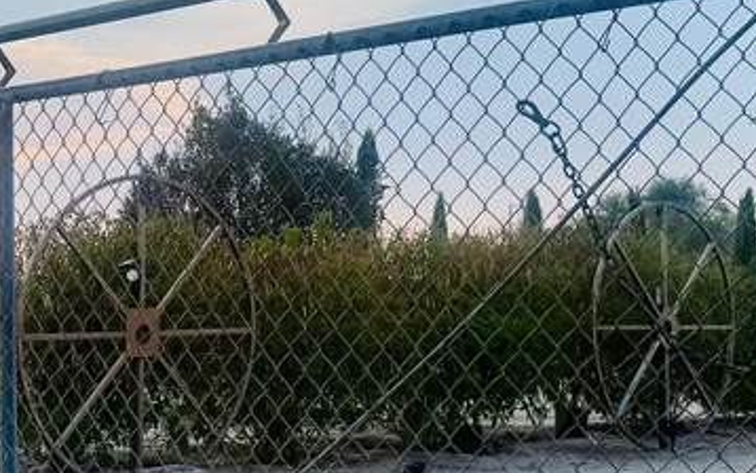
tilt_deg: -3.7
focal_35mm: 91
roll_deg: -1.1
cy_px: 397
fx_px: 1876
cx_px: -137
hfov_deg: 21.3
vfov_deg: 14.3
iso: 80
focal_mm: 6.76
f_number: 1.78
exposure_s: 1/1678
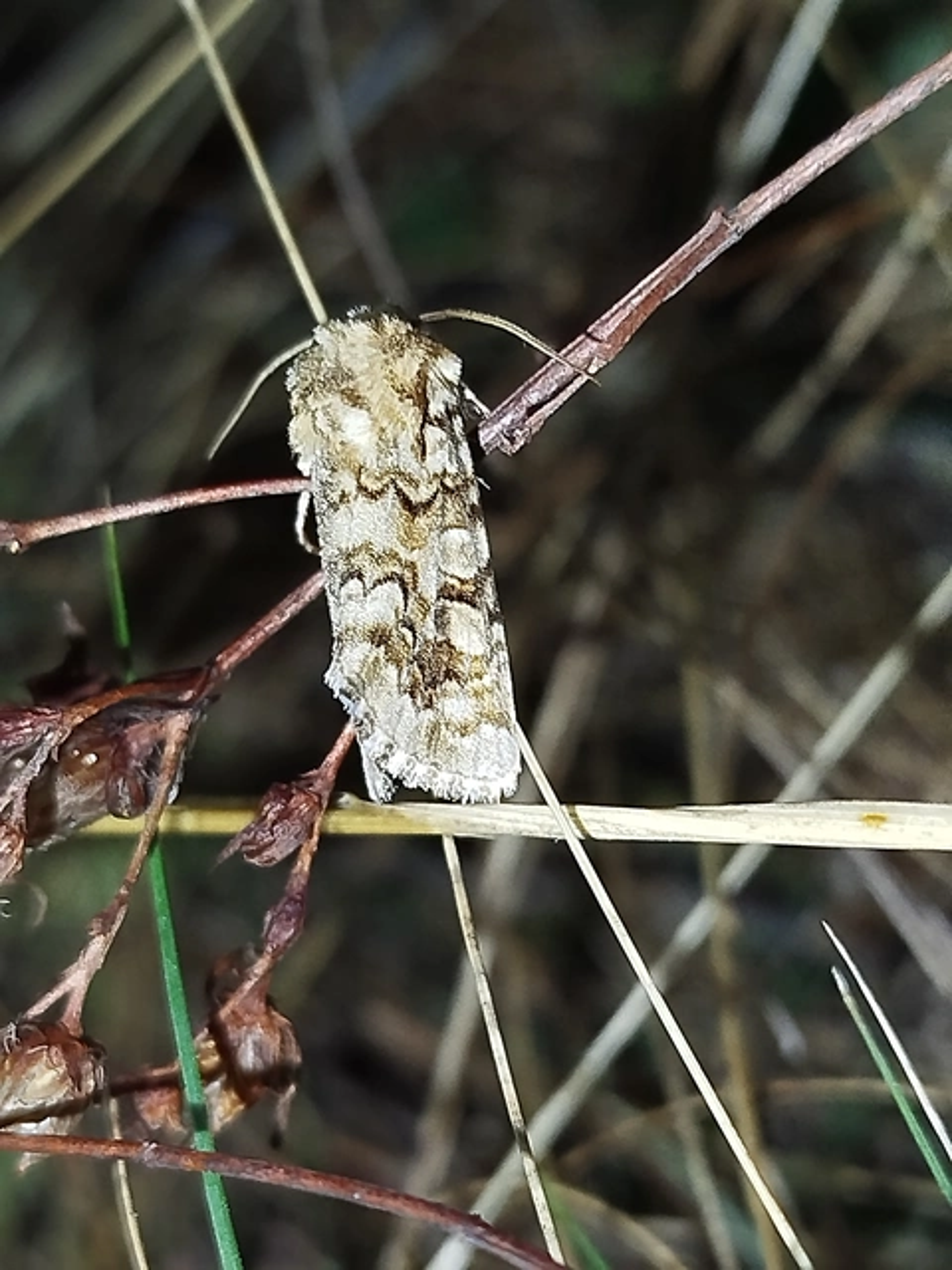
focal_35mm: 76
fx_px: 2787
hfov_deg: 19.4
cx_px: 476
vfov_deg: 25.7
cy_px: 635
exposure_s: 1/33
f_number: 1.7
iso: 200
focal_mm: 5.31
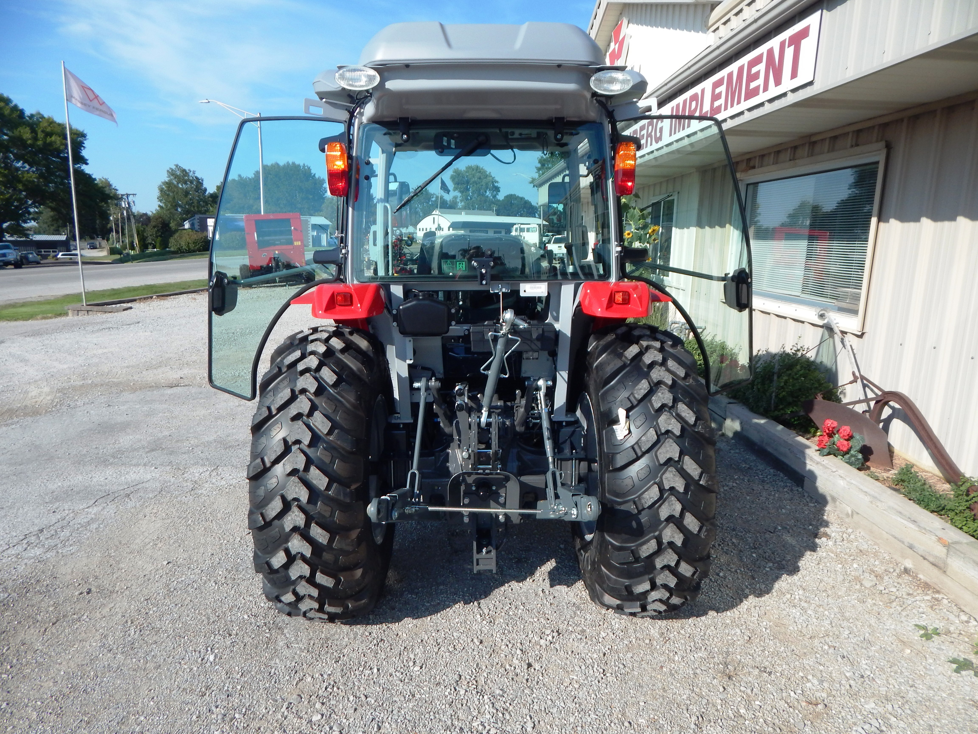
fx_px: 622
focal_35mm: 22
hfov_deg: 76.4
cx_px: 489
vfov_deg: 61.1
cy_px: 367
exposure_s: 1/400
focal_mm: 4
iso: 125
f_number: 6
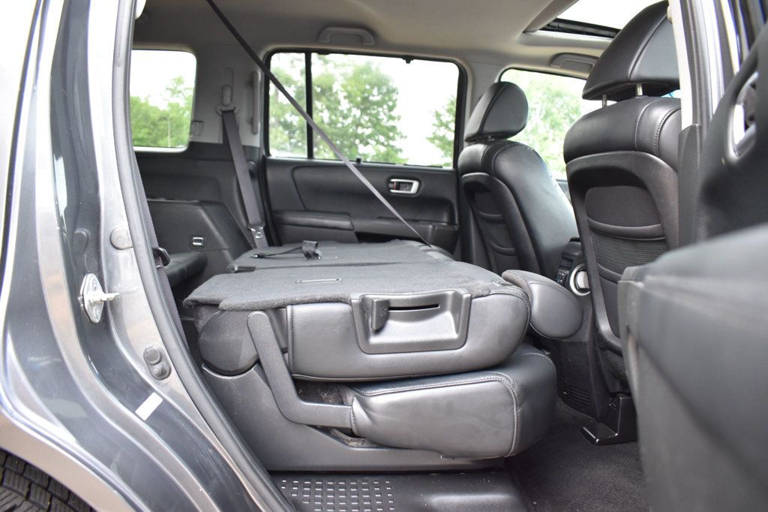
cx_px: 384
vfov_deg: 47.9
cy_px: 256
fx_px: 576
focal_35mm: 27
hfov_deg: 67.4
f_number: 4
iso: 1000
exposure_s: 1/125
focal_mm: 18
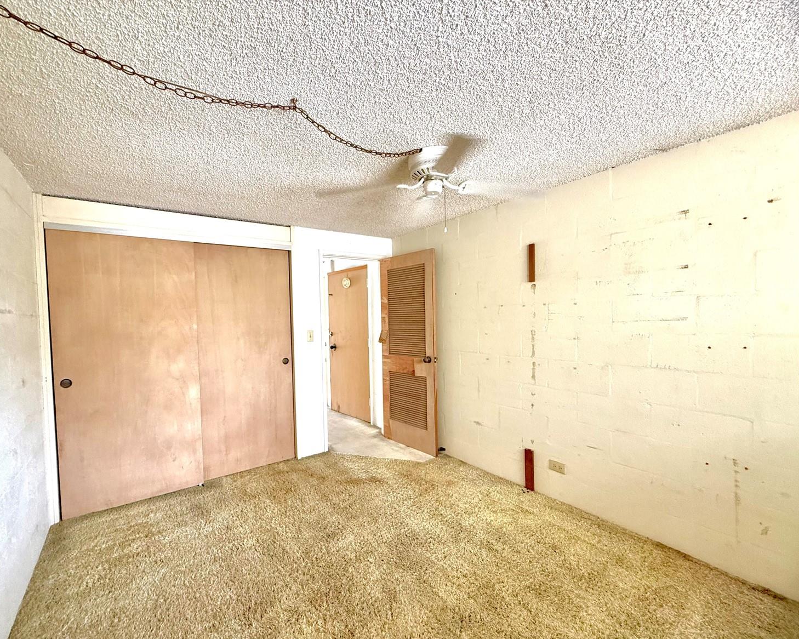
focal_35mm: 15
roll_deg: +1.1
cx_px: 364
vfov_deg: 84.0
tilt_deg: -1.2
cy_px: 328
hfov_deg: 96.6
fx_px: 355
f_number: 2.2
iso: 320
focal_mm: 2.22
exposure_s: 1/99
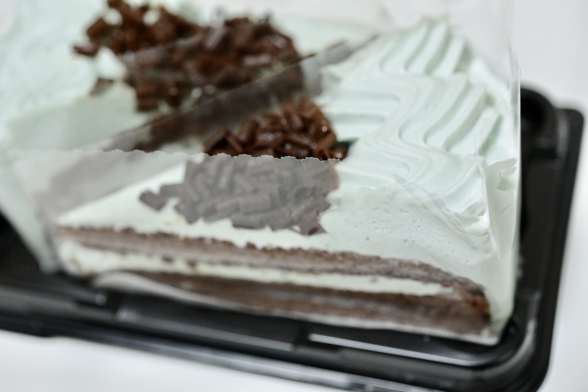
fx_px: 980
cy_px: 196
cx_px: 294
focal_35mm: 60
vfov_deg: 22.6
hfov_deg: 33.4
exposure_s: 1/200
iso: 6400
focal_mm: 60
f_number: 5
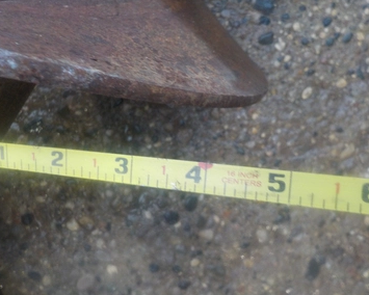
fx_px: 360
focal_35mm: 33
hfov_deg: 54.2
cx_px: 194
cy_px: 143
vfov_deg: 44.5
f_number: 3.3
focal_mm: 4.1
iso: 400
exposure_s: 1/25
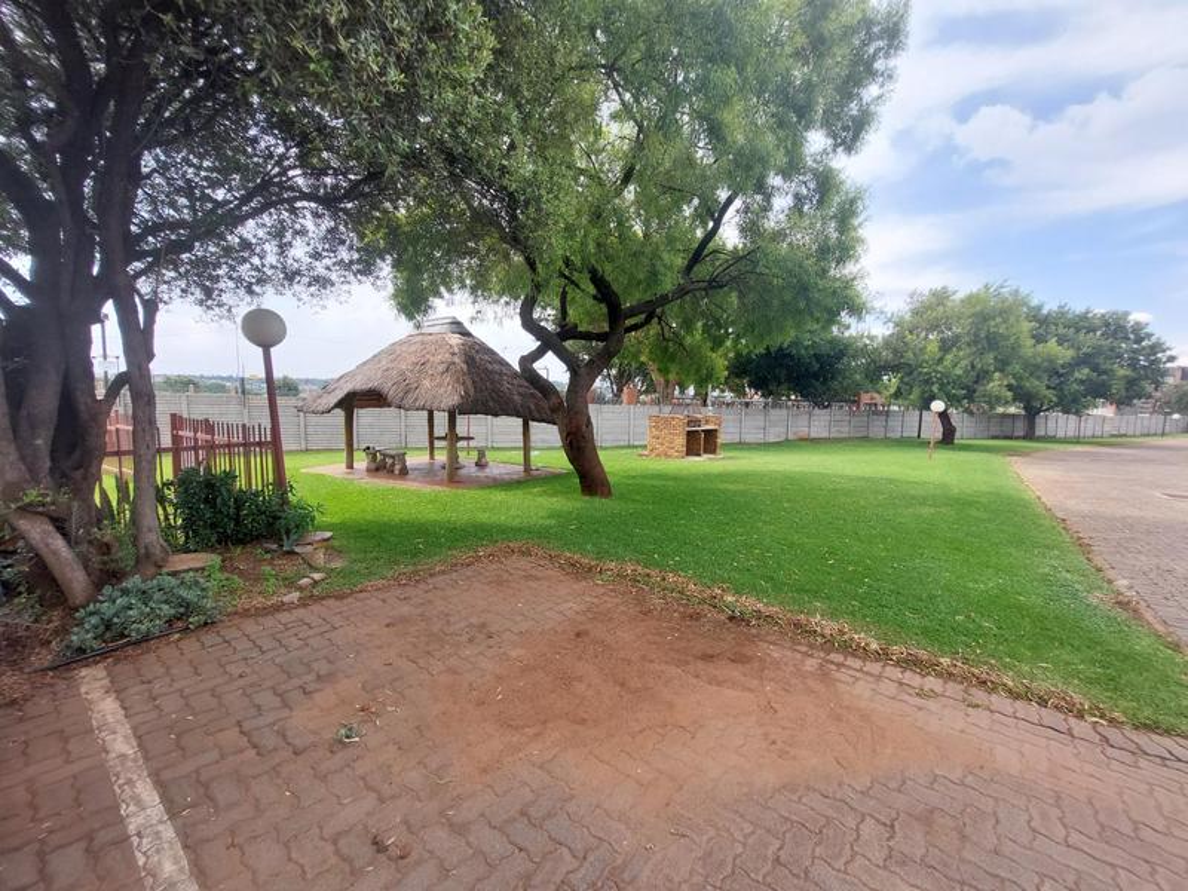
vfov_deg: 89.9
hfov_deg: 106.2
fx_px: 446
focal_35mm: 13
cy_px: 446
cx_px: 594
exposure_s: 1/332
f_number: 2.2
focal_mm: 1.74
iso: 50
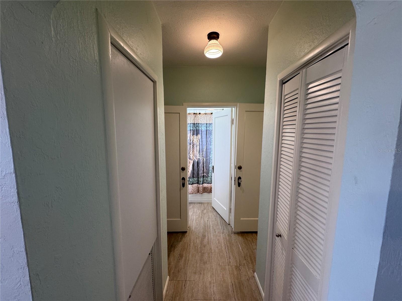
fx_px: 163
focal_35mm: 14
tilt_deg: -7.6
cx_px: 201
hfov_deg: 102.1
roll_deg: -0.7
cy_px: 150
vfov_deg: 85.7
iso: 160
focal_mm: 2.22
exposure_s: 1/120
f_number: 2.2
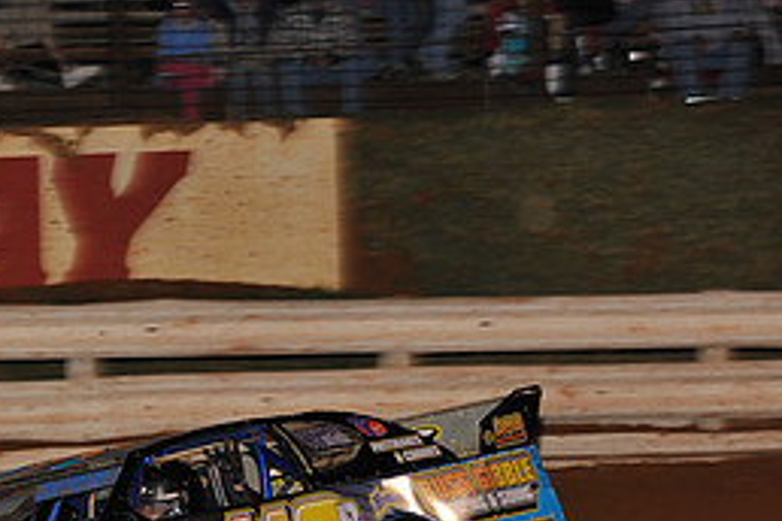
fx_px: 6103
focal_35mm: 281
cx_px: -36
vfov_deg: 4.9
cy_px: 527
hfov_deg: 7.3
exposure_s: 1/250
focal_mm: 125
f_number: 5.6
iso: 500
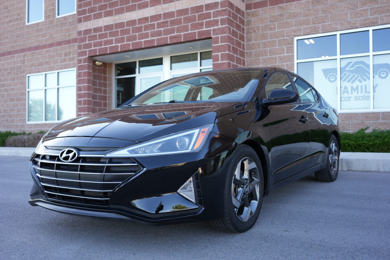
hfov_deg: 54.4
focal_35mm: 35
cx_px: 195
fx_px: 379
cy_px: 130
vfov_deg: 37.9
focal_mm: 35
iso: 200
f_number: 4
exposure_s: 1/160
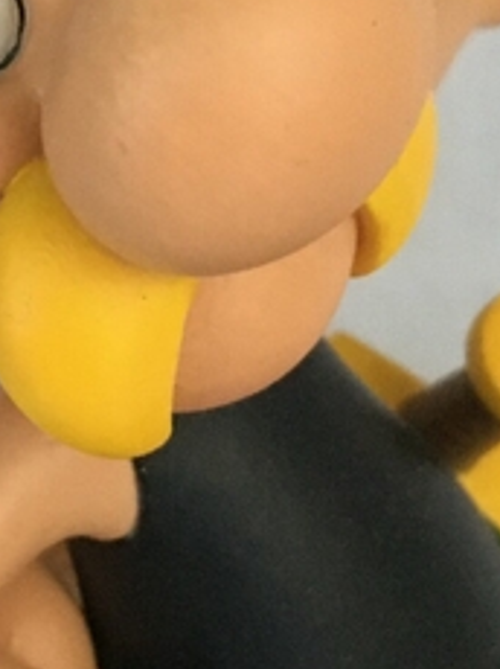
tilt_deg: -34.2
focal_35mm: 101
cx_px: -160
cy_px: 0
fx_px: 1949
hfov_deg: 14.0
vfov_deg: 18.9
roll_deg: +2.4
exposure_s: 1/17
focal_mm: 4.15
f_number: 2.2
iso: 320
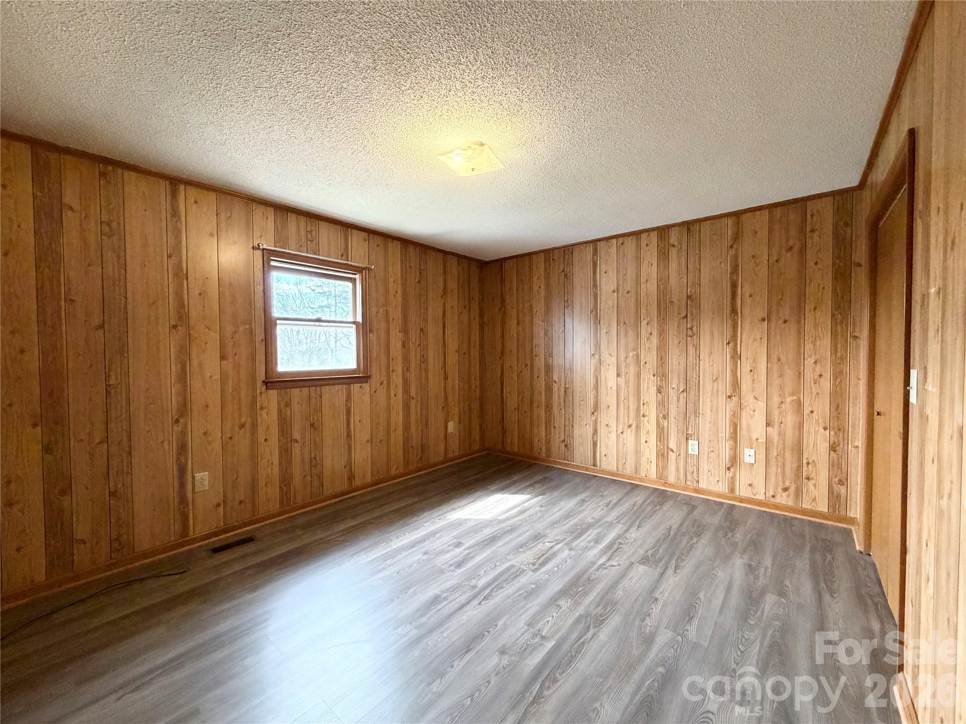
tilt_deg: -1.2
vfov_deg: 85.7
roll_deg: +1.1
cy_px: 362
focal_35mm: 14
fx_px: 391
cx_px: 483
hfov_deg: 102.1
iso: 500
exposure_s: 1/60
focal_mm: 2.22
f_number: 2.2
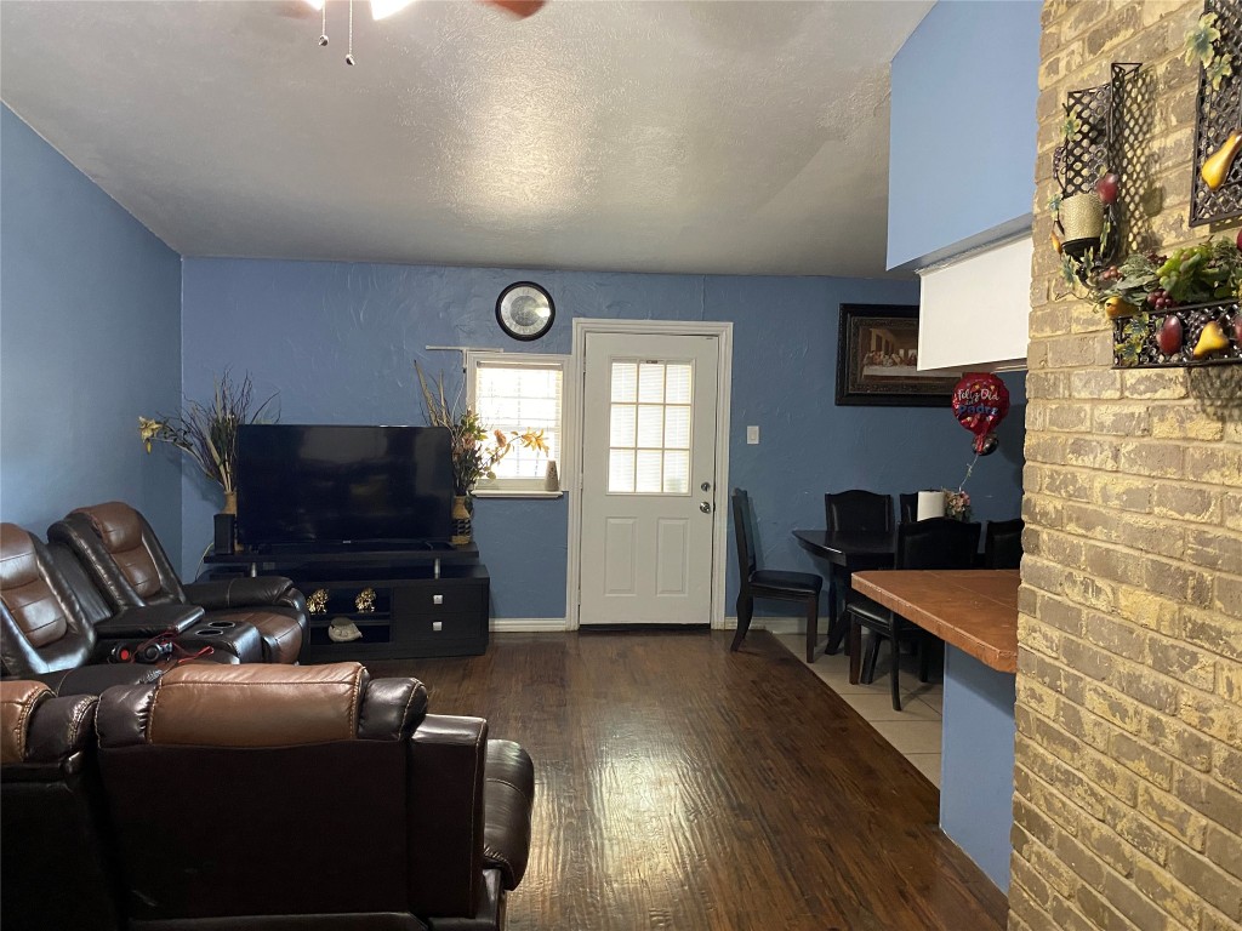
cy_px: 466
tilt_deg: -3.3
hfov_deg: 67.3
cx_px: 621
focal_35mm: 26
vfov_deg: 53.1
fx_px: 933
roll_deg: -1.4
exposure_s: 1/40
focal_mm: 4.25
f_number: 1.8
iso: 400
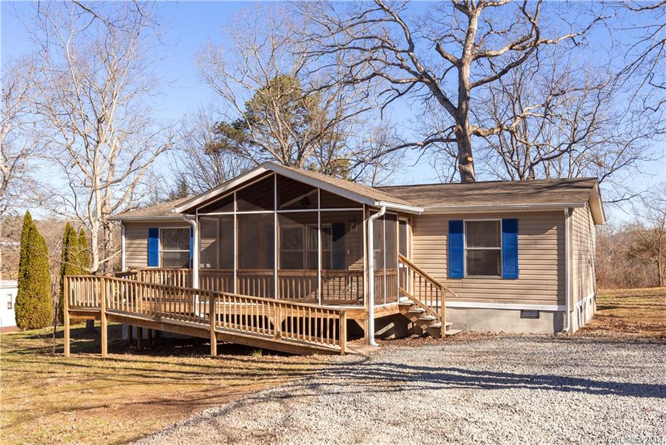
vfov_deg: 41.1
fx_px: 592
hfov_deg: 58.7
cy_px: 222
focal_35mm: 32
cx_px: 333
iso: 250
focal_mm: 32
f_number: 8
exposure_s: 1/800
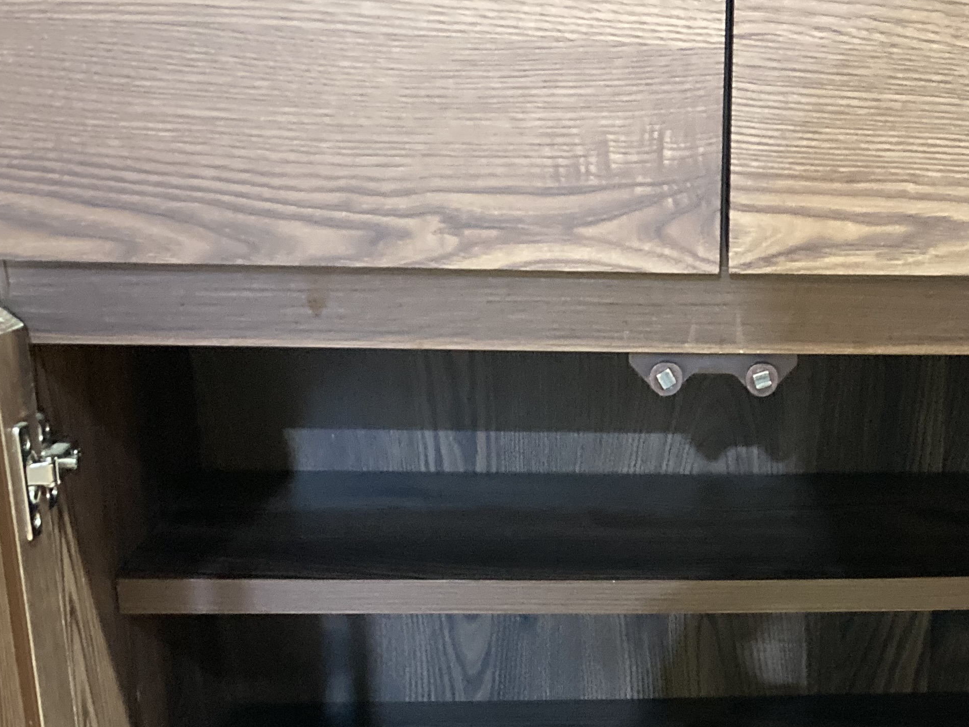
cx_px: 724
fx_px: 1652
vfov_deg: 23.6
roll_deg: -1.7
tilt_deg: -21.7
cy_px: 753
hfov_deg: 32.1
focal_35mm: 59
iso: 640
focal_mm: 3.99
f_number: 1.8
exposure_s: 1/25
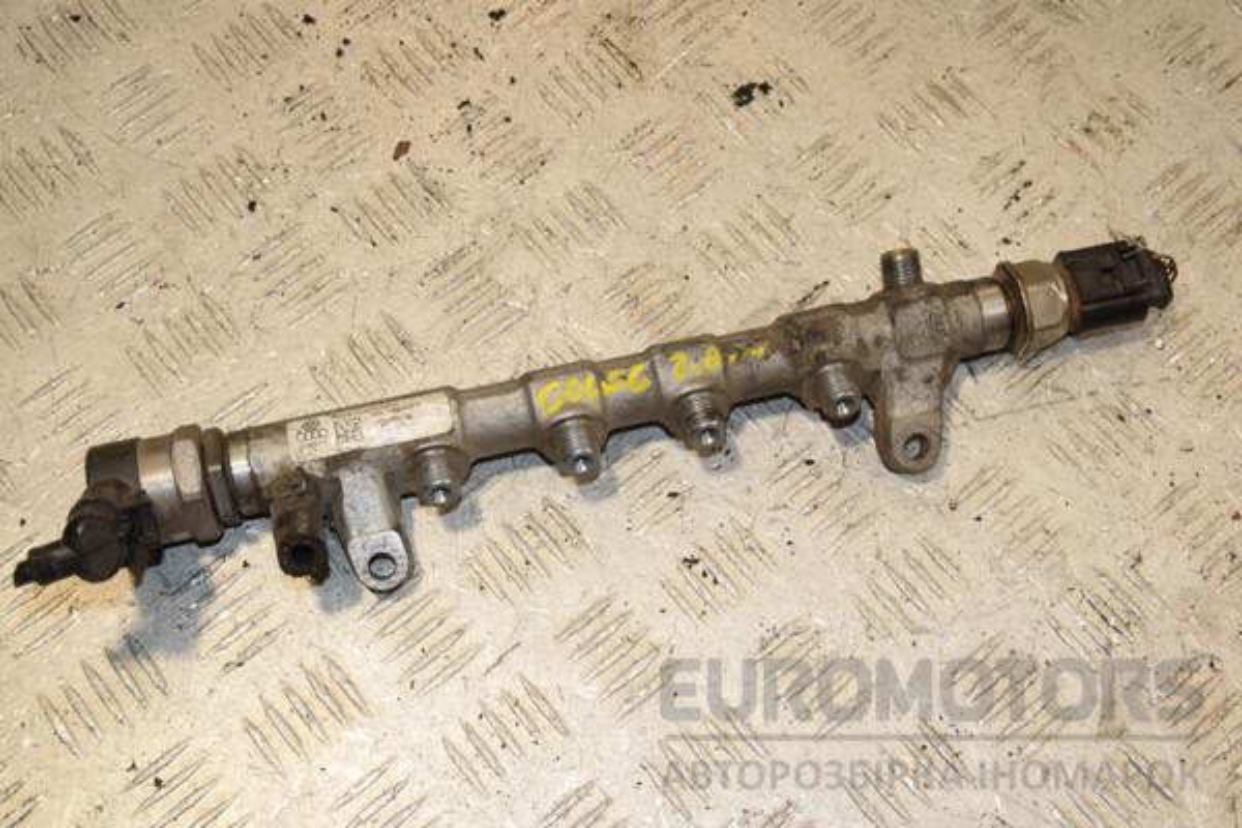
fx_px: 1759
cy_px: 414
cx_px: 621
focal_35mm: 51
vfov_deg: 26.5
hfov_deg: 38.9
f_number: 11
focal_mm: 34
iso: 800
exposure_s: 1/200
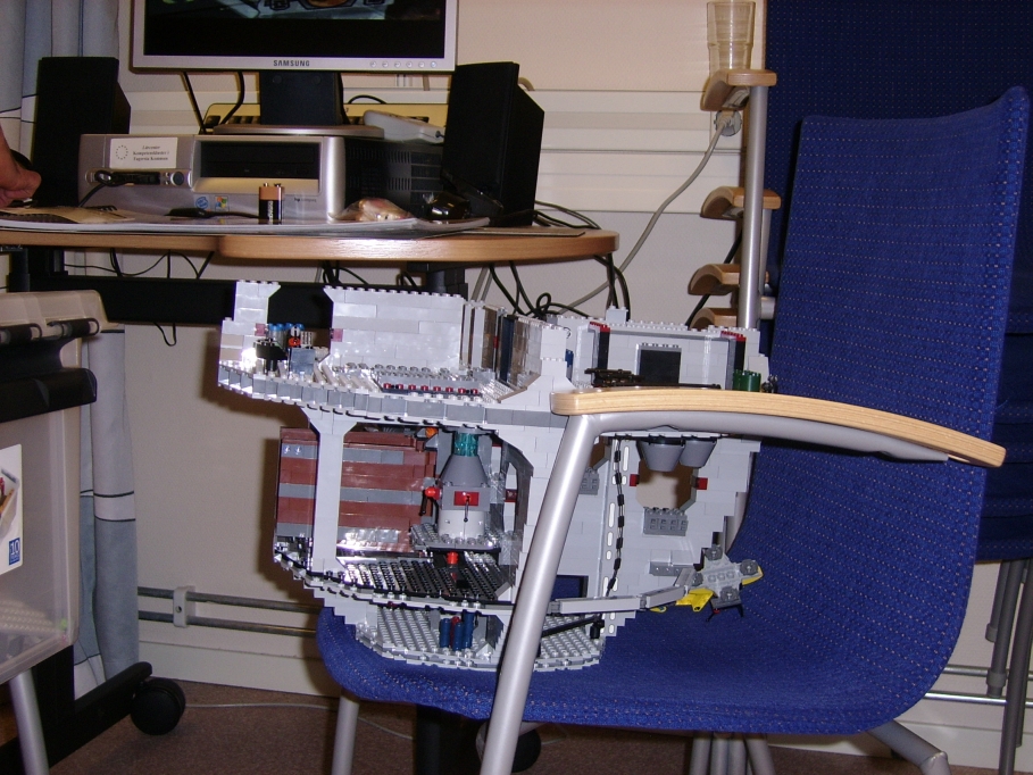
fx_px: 1642
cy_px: 388
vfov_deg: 26.6
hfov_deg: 34.9
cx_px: 516
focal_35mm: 55
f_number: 3.4
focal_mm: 9.16
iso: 100
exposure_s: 1/60
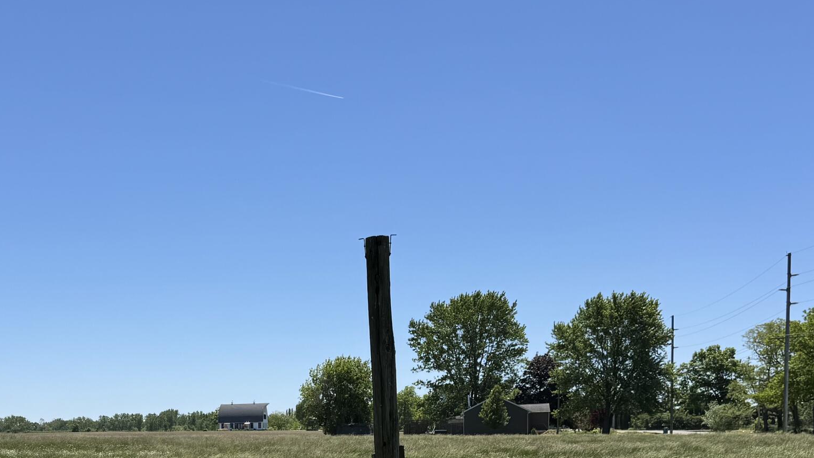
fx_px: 1101
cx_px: 249
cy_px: 541
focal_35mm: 51
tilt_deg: -6.7
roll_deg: +0.8
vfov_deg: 21.9
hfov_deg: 39.9
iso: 80
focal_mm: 6.76
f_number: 1.78
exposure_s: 1/4950
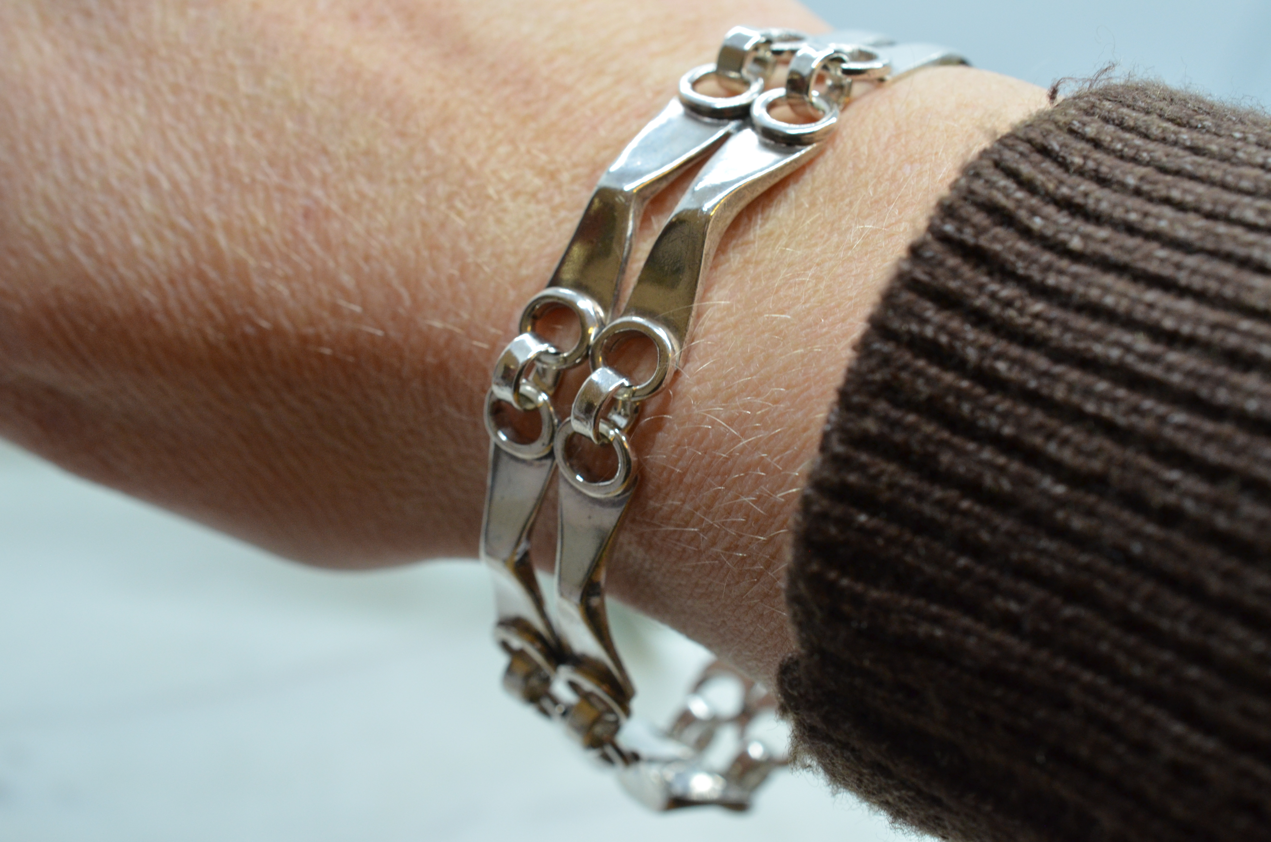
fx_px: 2114
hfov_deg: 33.5
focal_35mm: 60
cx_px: 636
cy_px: 421
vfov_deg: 22.5
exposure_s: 1/125
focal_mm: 40
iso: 1000
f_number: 9
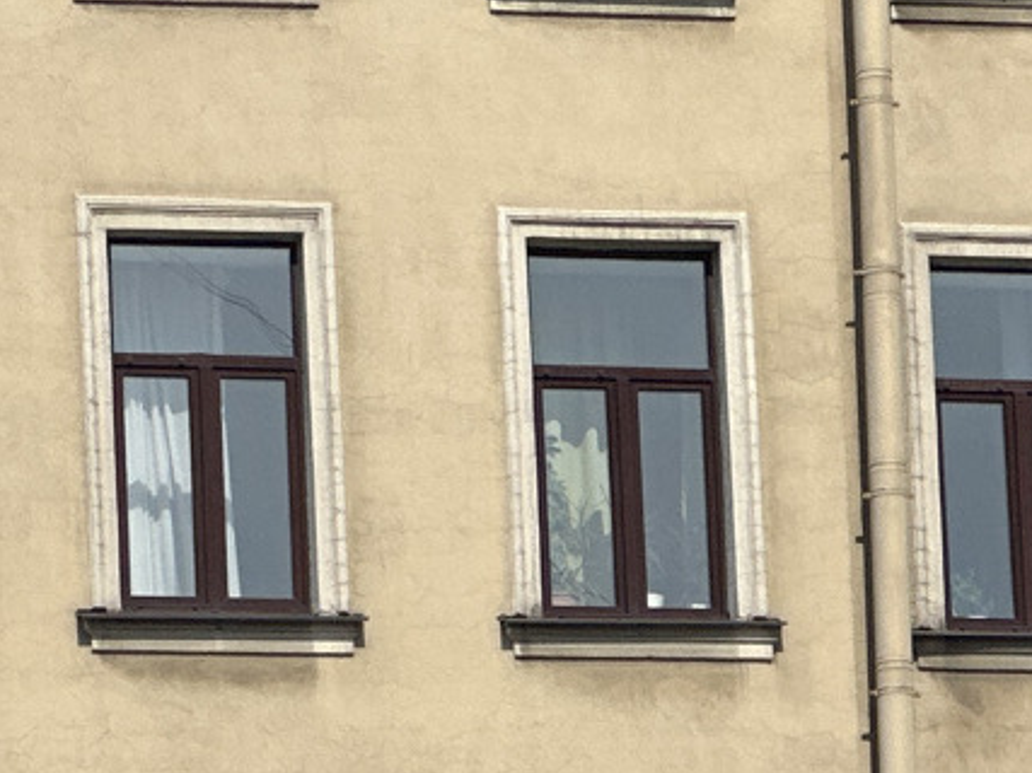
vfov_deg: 4.1
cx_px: -234
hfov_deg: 5.5
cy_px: 928
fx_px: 10759
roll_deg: +1.1
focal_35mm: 361
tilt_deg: +10.3
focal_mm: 9
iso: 32
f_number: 2.8
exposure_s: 1/1754
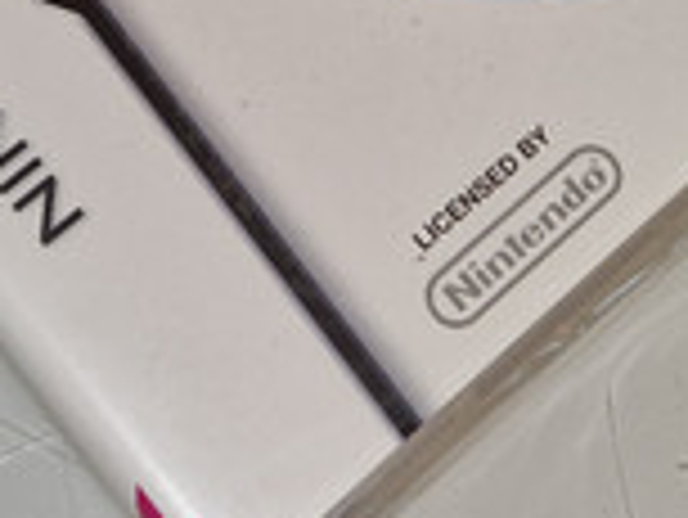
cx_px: 315
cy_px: -171
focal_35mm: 96
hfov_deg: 20.4
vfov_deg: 14.7
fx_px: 1910
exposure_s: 1/50
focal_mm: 5.4
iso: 71
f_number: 1.8
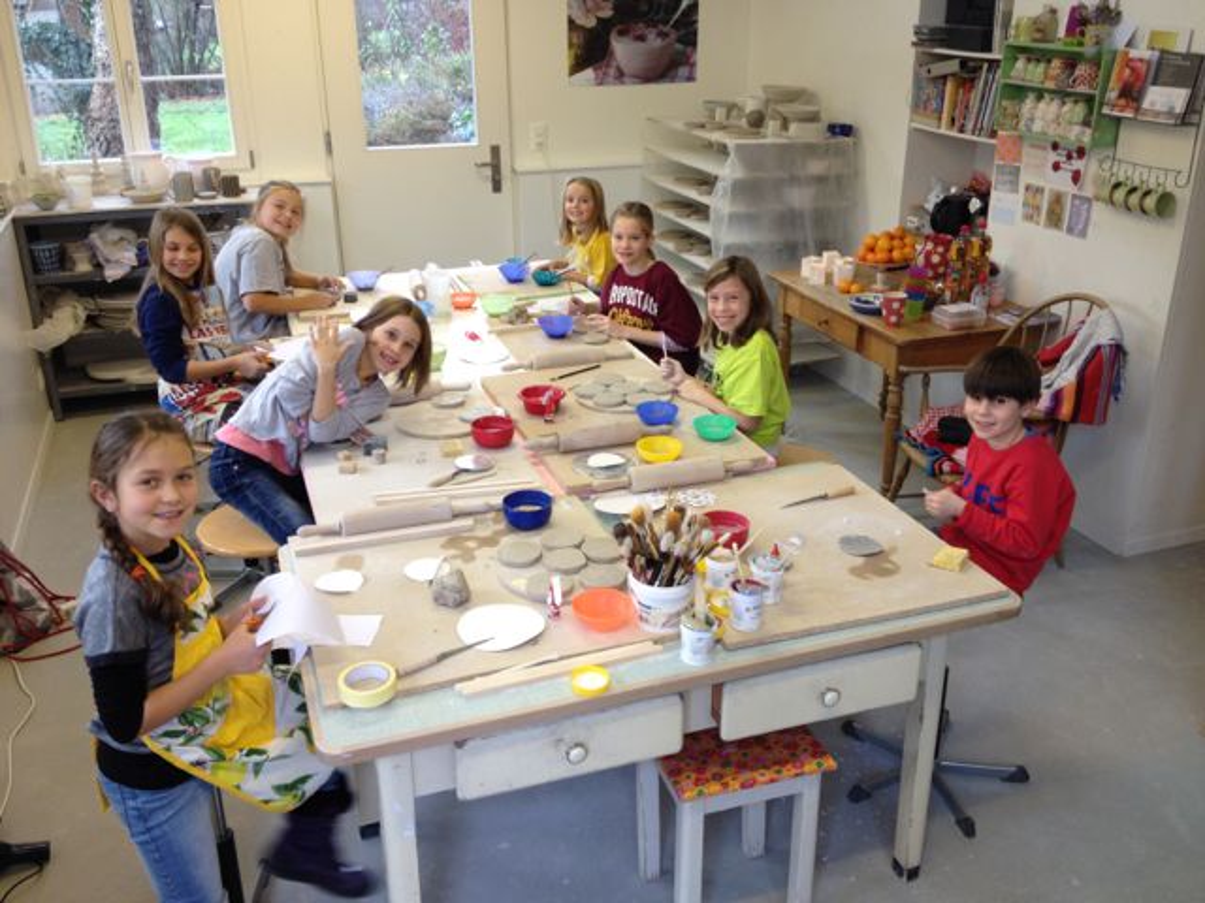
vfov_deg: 40.7
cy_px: 452
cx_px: 602
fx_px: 1218
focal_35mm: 35
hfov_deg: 52.6
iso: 50
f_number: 2.4
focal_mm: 4.28
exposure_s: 1/24
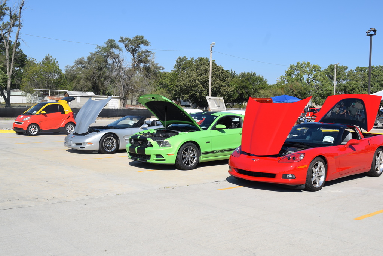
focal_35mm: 40
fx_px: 431
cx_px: 192
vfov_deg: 33.0
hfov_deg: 47.9
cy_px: 128
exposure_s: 1/400
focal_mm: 27
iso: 200
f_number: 10
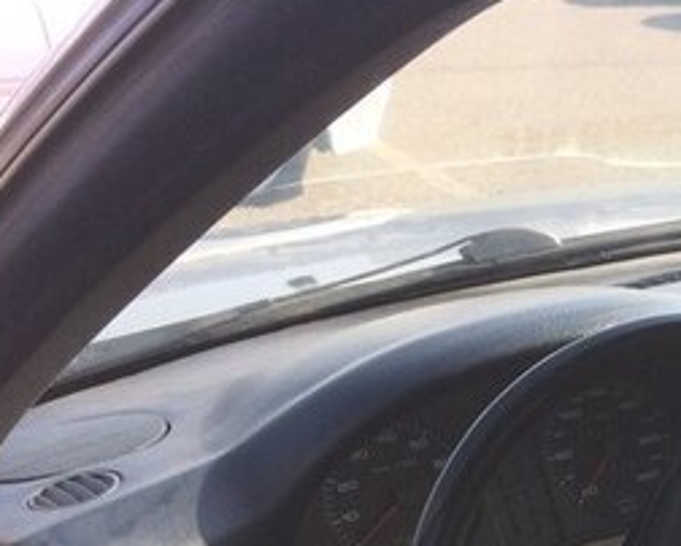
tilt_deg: -26.5
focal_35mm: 74
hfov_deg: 23.1
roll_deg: +0.4
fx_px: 1493
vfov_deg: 19.5
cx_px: 862
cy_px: 653
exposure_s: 1/387
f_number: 2.2
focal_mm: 4.15
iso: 32
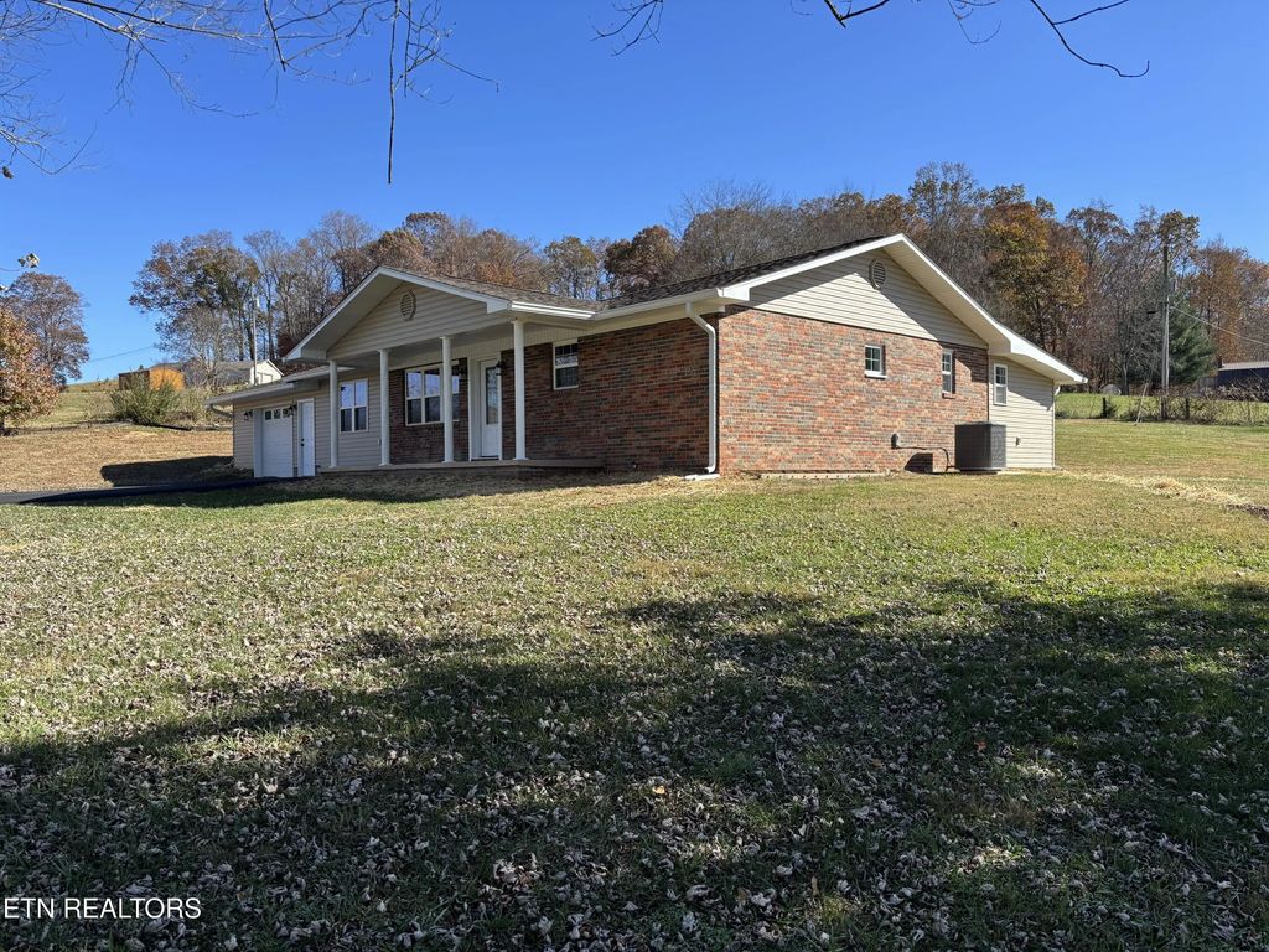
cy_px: 476
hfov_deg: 67.3
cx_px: 634
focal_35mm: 26
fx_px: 953
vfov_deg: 53.1
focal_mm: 5.96
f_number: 1.6
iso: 50
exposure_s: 1/1876
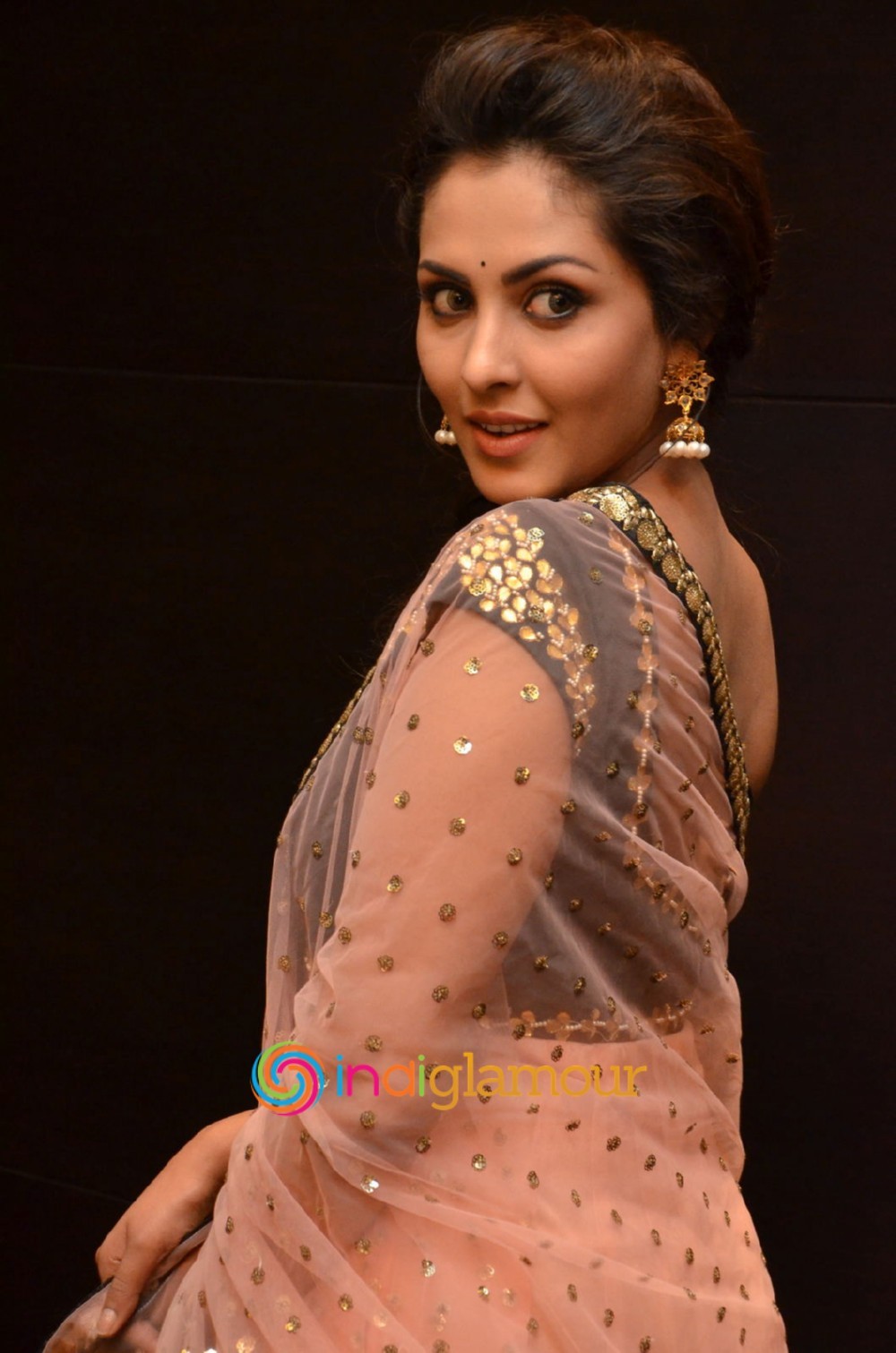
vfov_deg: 19.5
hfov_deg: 13.0
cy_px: 676
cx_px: 448
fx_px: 3940
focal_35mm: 105
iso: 2500
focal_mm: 70
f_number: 5.6
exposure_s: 1/125
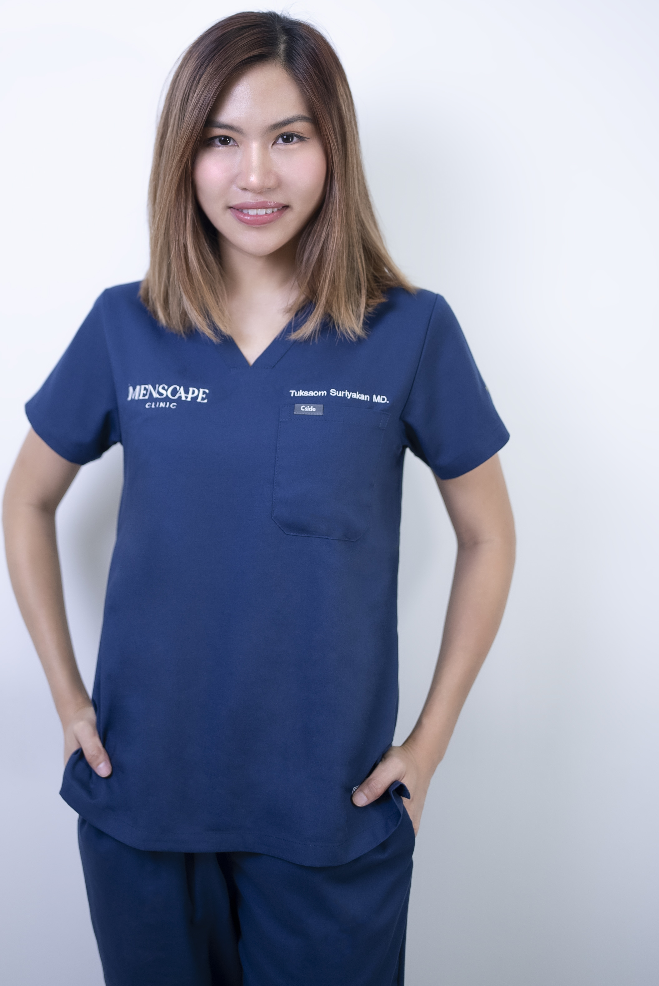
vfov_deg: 41.5
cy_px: 358
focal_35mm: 47
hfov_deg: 28.5
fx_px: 1289
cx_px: 230
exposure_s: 1/160
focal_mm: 35
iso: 125
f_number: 1.4
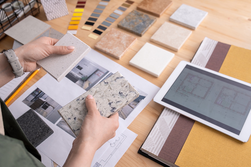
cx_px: 126
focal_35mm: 35
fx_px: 244
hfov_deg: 54.4
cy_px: 84
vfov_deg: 37.8
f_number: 5.6
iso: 200
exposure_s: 1/125
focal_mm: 35
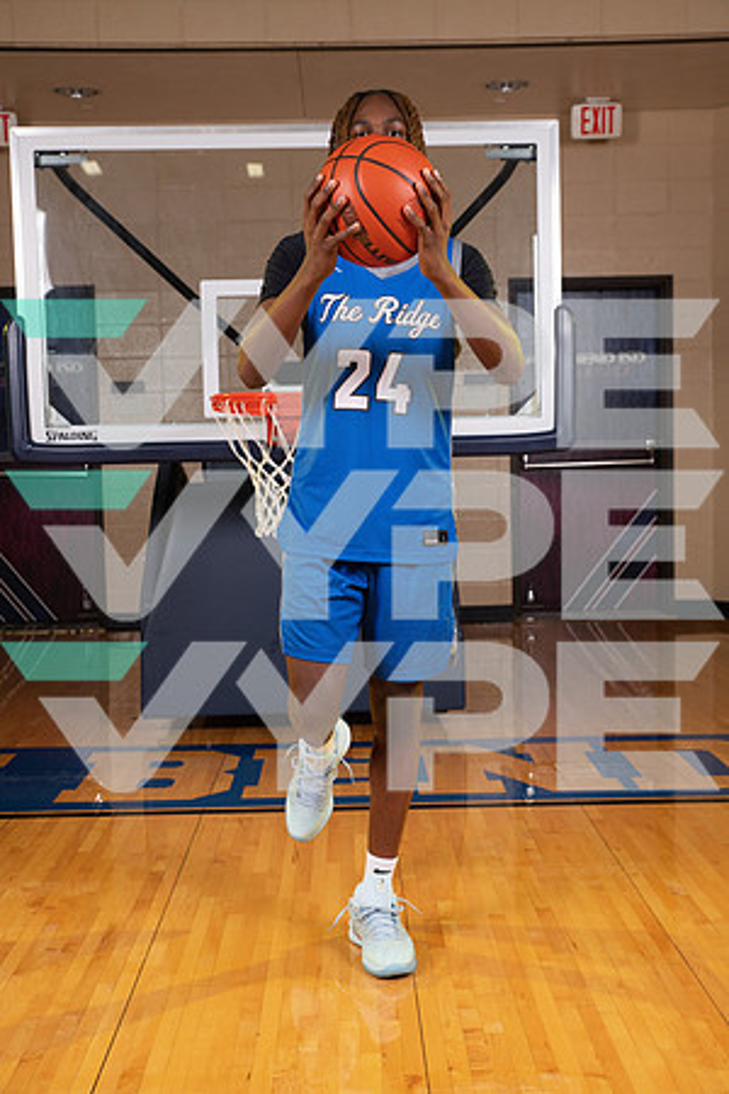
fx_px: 1397
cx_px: 364
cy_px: 547
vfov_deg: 42.7
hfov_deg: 29.2
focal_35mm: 46
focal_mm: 46
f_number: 7.1
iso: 320
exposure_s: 1/320
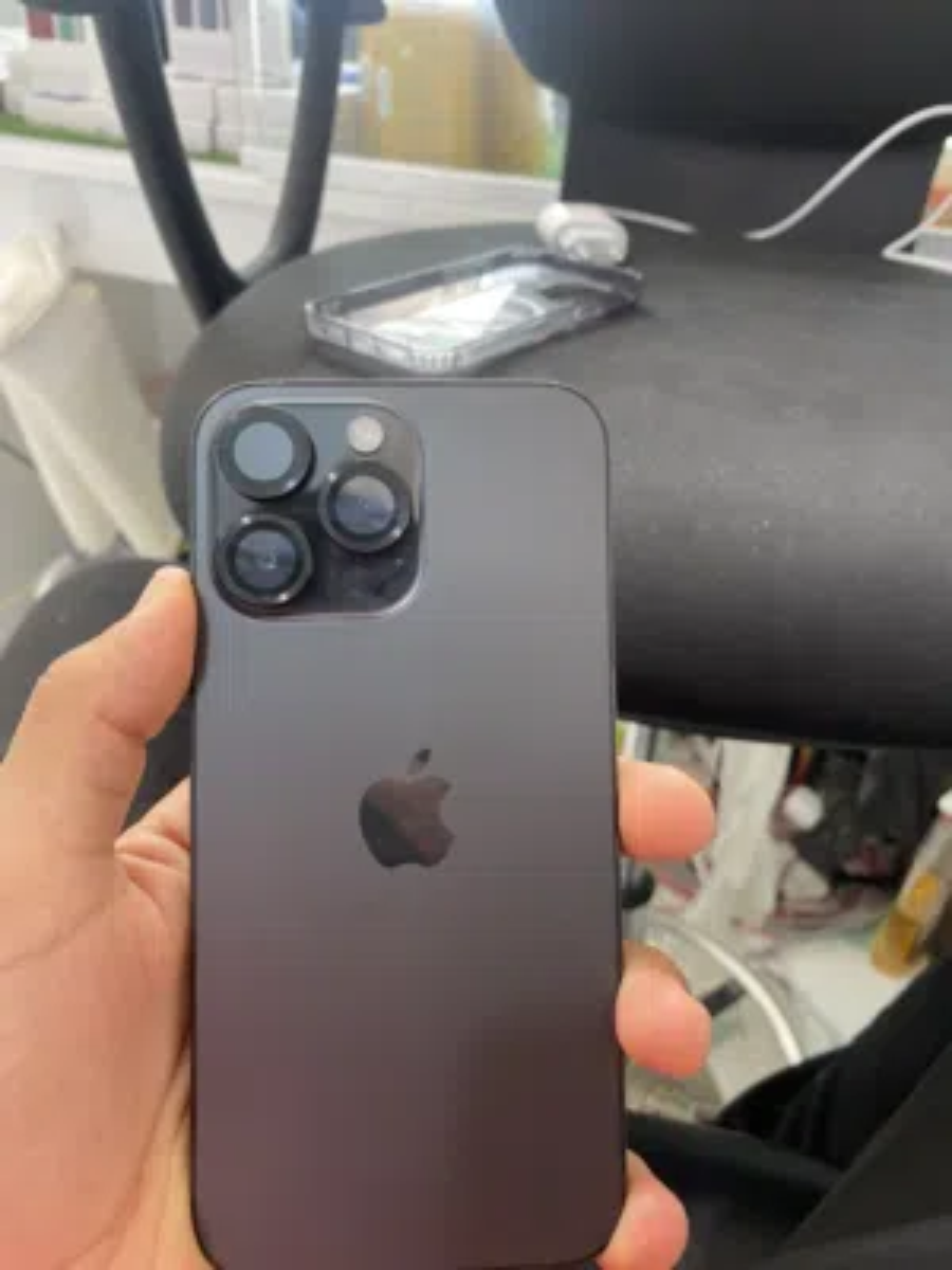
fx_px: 953
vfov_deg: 67.3
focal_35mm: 26
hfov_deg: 53.1
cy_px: 635
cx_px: 476
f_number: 1.8
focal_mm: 4.25
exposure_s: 1/60
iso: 125
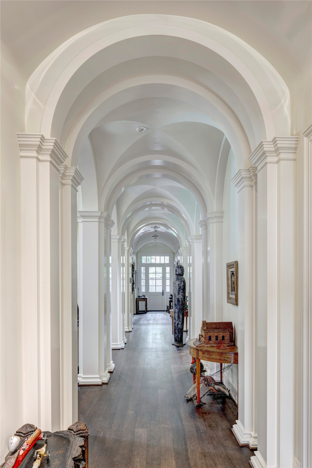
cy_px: 234
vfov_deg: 79.9
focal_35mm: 22
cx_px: 156
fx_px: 279
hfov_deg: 58.3
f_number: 8
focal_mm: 21.5
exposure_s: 2
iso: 64
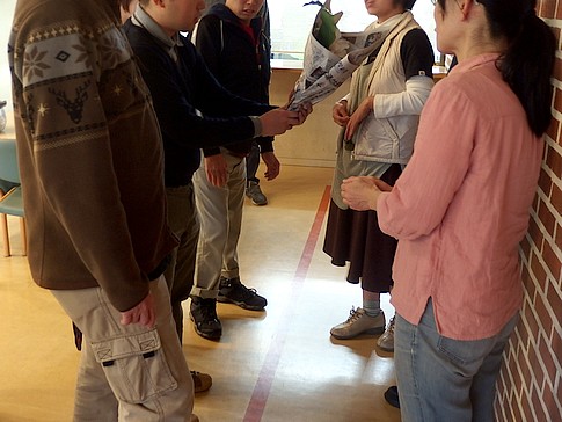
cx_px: 281
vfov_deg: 31.5
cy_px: 211
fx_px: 747
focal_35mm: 46
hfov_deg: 41.2
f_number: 2.1
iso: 100
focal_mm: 8.3
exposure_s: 1/6
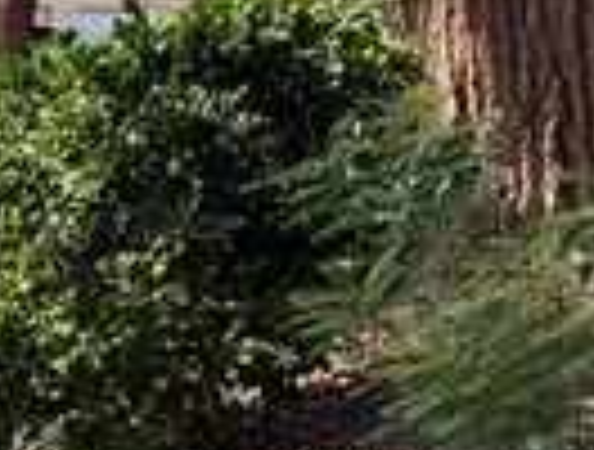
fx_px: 3186
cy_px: -274
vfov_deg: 7.9
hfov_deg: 9.6
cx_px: 1384
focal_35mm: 185
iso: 47
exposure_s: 1/1715
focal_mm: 6.81
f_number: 1.85
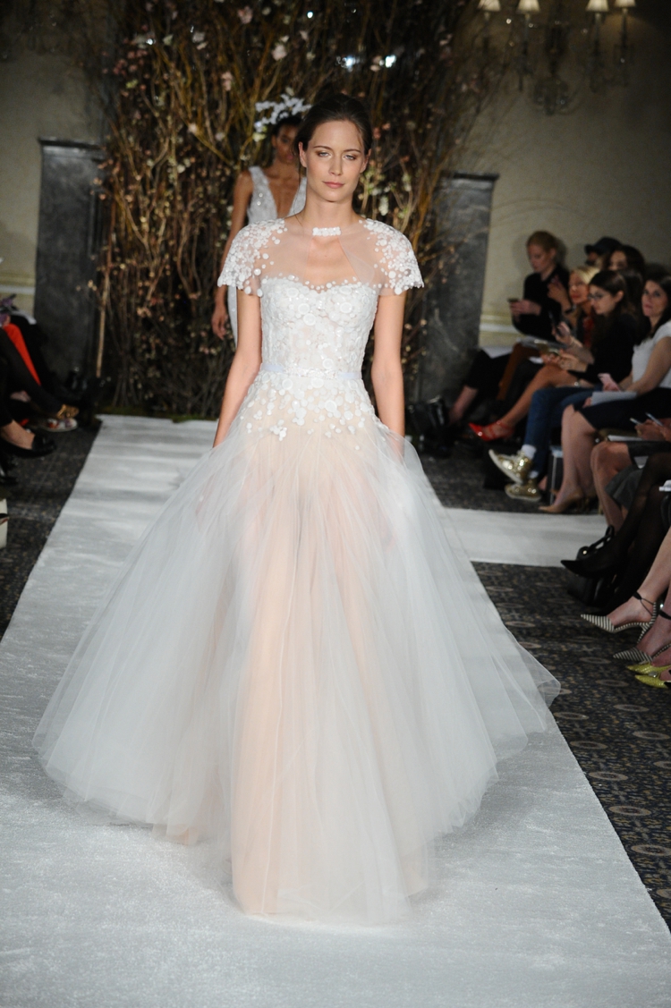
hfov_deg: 12.2
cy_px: 504
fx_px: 3135
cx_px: 336
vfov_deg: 18.3
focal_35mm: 112
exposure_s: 1/400
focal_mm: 112
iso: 3200
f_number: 5.6
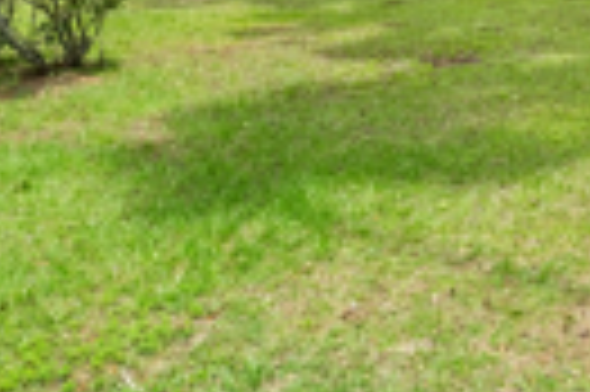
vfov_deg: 22.3
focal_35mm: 55
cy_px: -104
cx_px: 808
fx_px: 900
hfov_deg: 28.3
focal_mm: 16
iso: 160
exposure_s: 1/30
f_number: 5.6
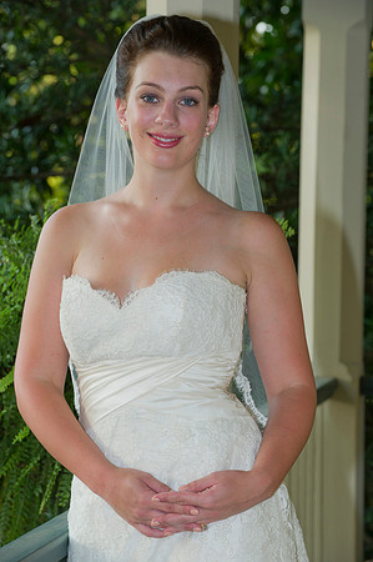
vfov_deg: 14.7
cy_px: 281
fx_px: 2181
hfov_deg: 9.8
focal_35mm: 140
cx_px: 186
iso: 400
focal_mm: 140
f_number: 7.1
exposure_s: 1/60
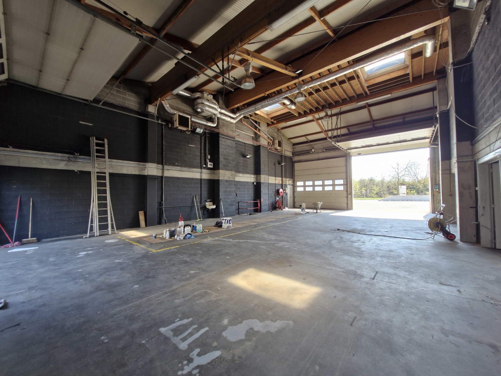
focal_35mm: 13
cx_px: 250
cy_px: 188
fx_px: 188
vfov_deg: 89.9
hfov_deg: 106.2
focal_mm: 1.74
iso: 50
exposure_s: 1/50
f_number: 2.2
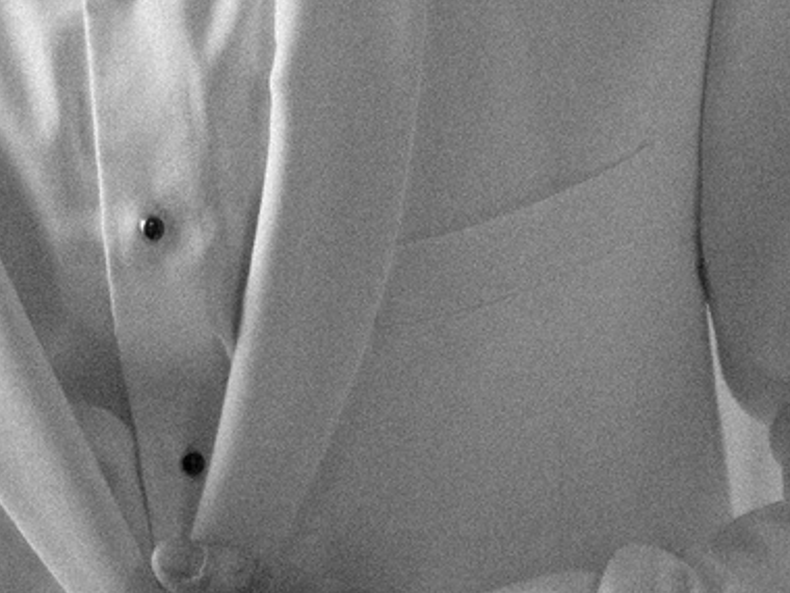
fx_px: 7691
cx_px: 871
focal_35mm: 337
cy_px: -648
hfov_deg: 5.9
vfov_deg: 4.3
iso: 320
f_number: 1.2
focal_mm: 25
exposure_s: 1/640
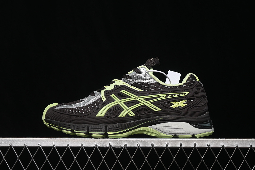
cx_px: 128
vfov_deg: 18.2
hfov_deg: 27.0
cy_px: 85
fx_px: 531
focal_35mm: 75
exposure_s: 1/50
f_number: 6.3
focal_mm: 50
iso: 160
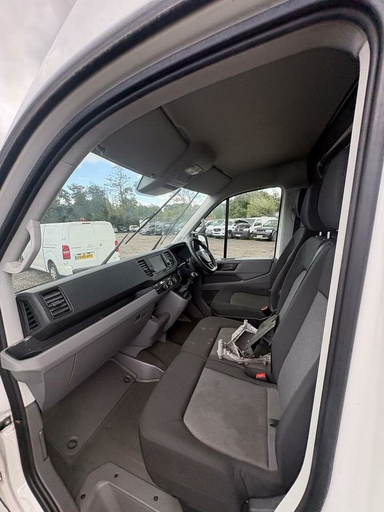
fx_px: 207
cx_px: 192
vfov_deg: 102.1
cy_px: 256
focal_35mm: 14
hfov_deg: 85.7
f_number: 2.2
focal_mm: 2.22
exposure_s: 1/196
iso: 64
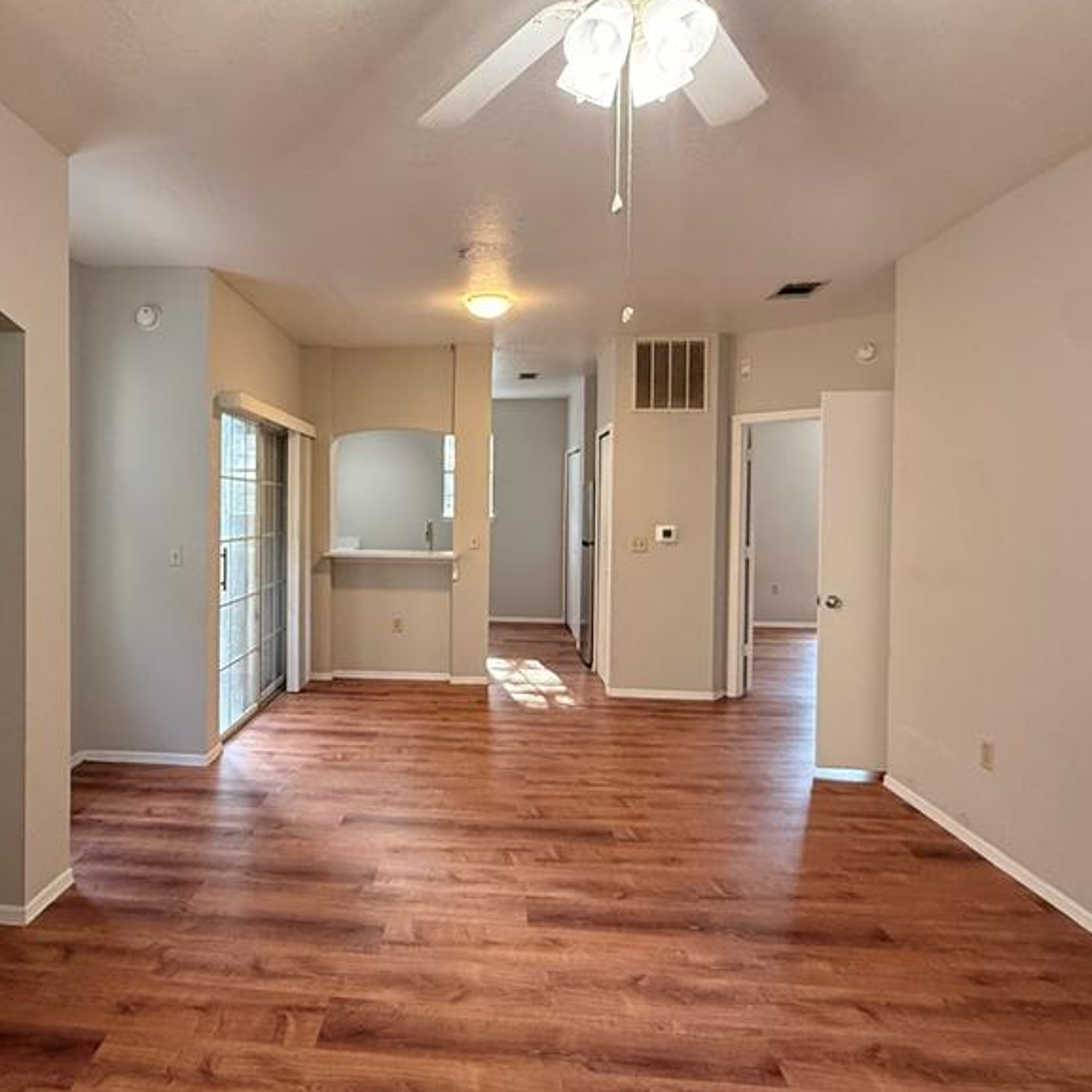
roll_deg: -0.9
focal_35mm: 22
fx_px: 785
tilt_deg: -1.2
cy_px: 519
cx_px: 408
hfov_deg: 68.5
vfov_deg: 69.6
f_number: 2.2
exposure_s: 1/120
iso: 500
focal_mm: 2.22
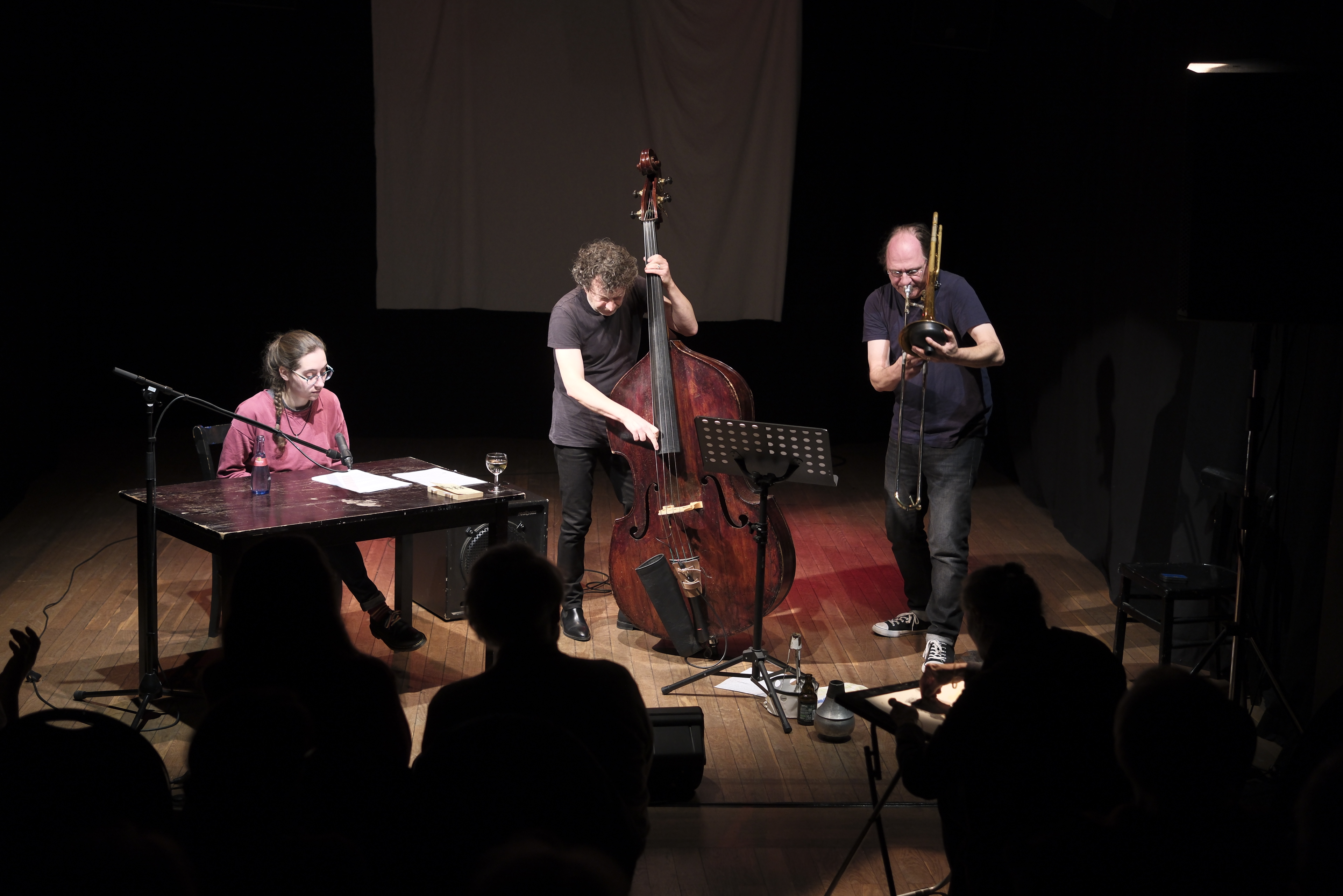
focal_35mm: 50
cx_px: 672
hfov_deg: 39.6
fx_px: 1865
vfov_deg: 27.0
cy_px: 448
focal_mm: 33
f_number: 2
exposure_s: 1/80
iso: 640
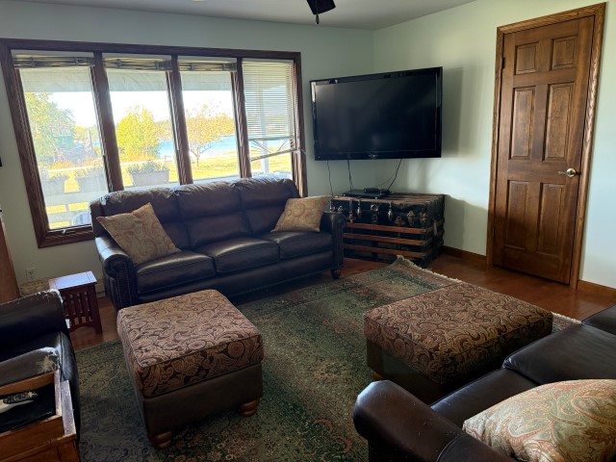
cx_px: 308
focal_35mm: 24
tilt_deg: -13.0
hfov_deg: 71.6
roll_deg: +2.8
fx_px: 427
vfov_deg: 56.8
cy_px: 231
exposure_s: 1/60
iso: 200
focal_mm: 6.76
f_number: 1.78
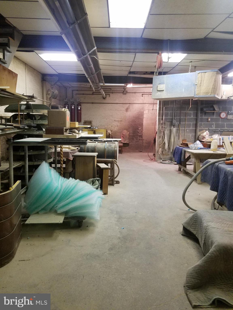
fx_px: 233
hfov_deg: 53.1
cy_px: 155
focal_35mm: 26
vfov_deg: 67.3
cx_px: 116
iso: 250
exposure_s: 1/24
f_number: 1.7
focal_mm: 4.2
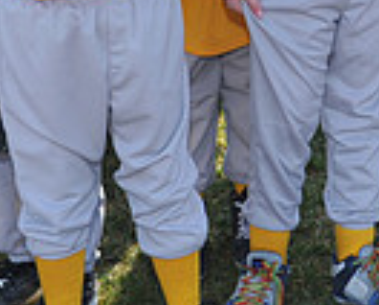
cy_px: -173
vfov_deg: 10.1
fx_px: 1663
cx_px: 531
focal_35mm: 148
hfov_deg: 12.5
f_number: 5
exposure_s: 1/250
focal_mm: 36
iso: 200
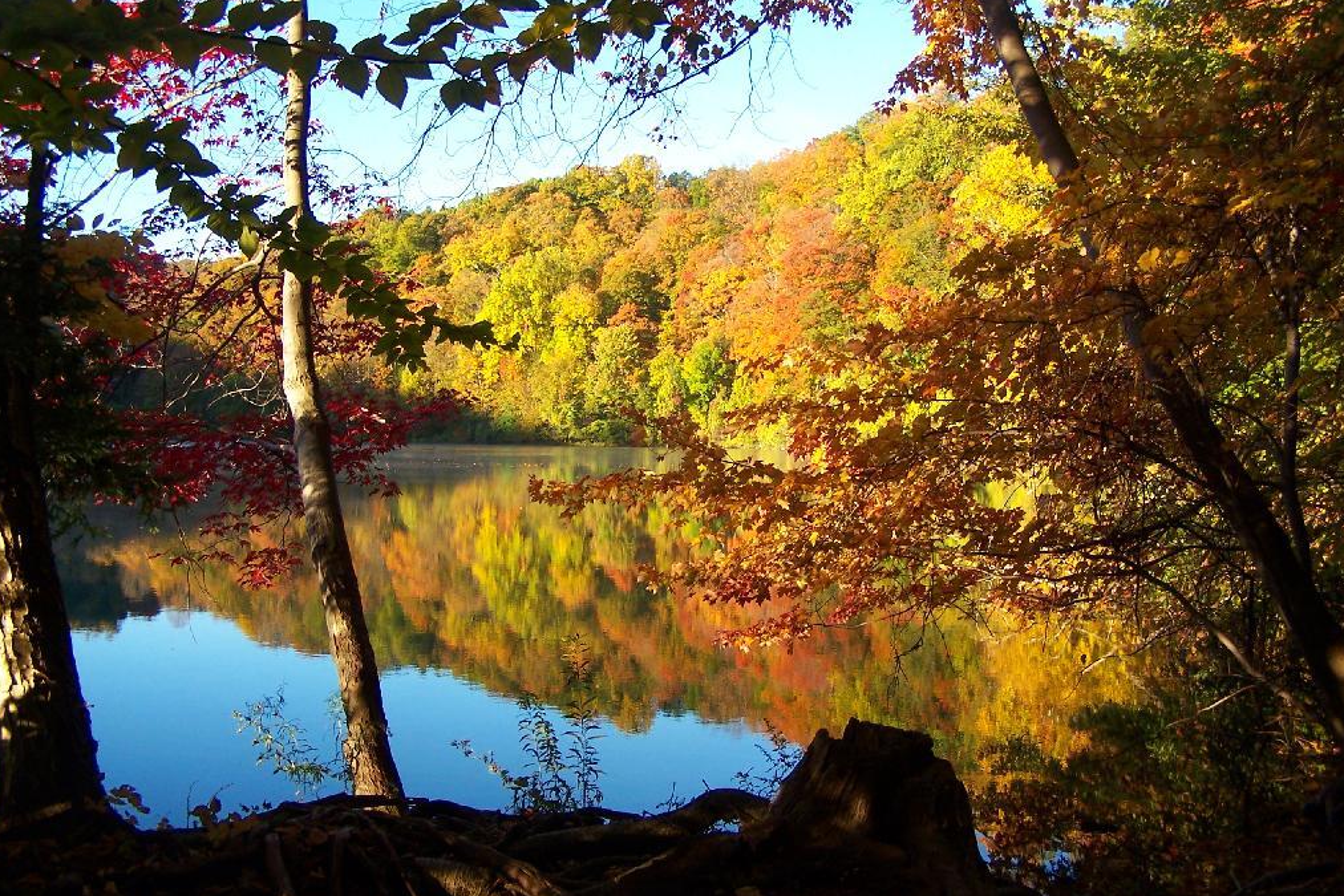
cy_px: 400
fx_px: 1493
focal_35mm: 40
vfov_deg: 33.4
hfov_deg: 48.5
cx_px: 667
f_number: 2.8
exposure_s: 1/320
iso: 100
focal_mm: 6.3
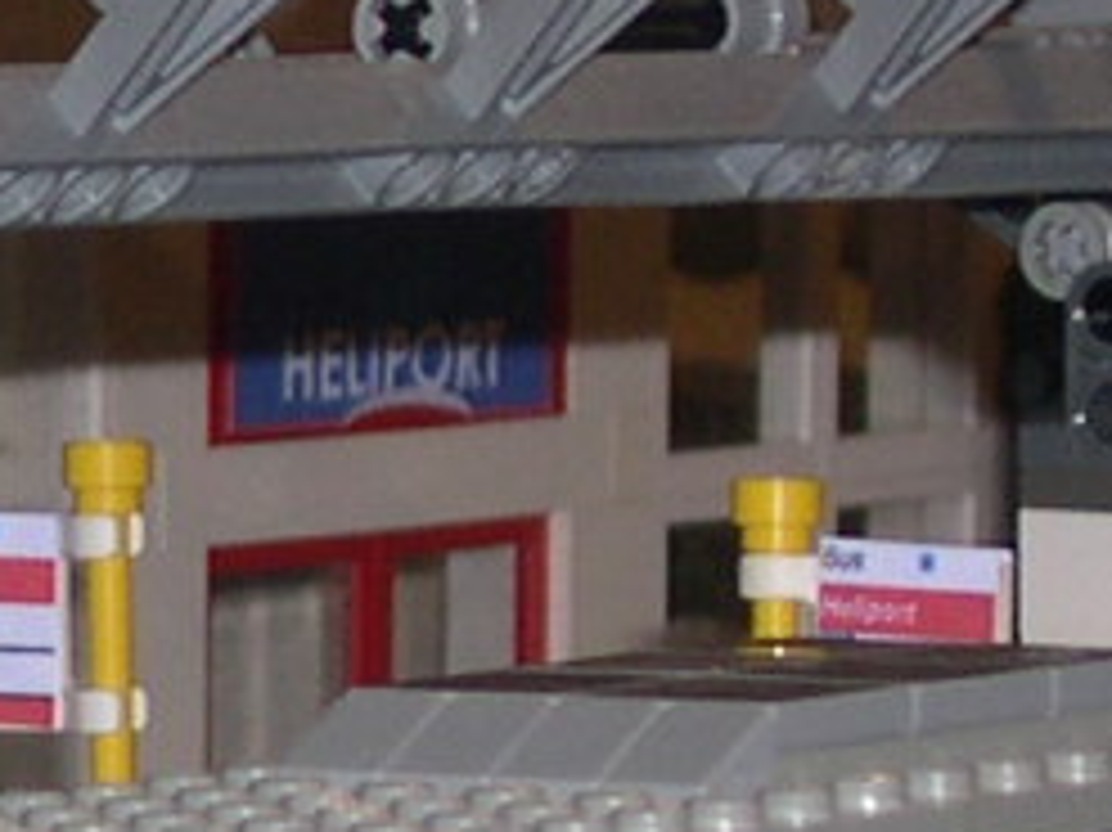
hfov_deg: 4.2
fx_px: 14995
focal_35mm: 467
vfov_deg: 3.2
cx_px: -1234
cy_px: 603
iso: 100
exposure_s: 1/60
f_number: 3.8
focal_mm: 15.3
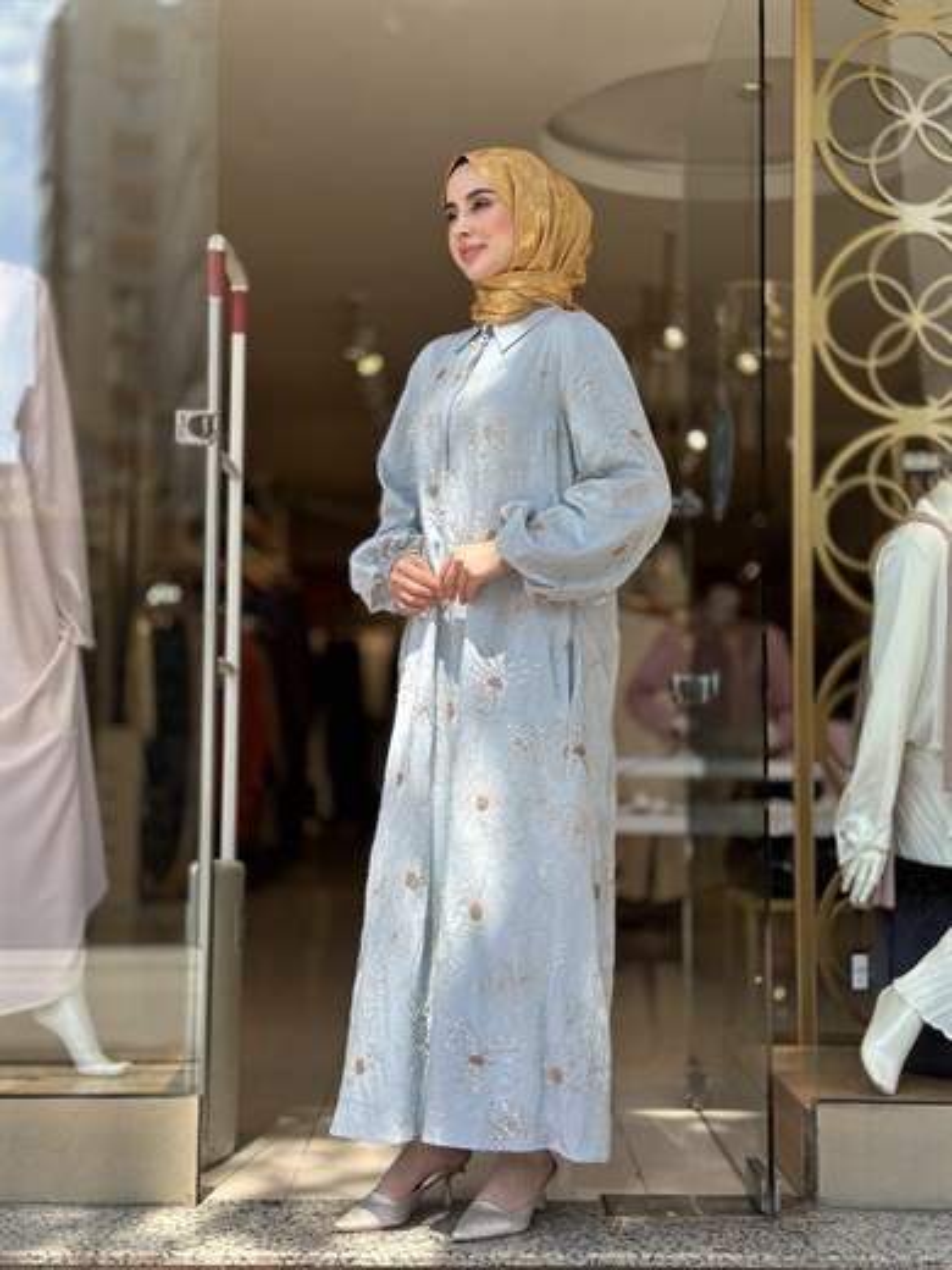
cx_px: 476
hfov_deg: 30.3
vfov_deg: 39.7
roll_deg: -1.4
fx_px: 1760
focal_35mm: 48
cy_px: 635
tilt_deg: +4.1
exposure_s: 1/1009
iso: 80
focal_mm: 6.86
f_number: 1.78
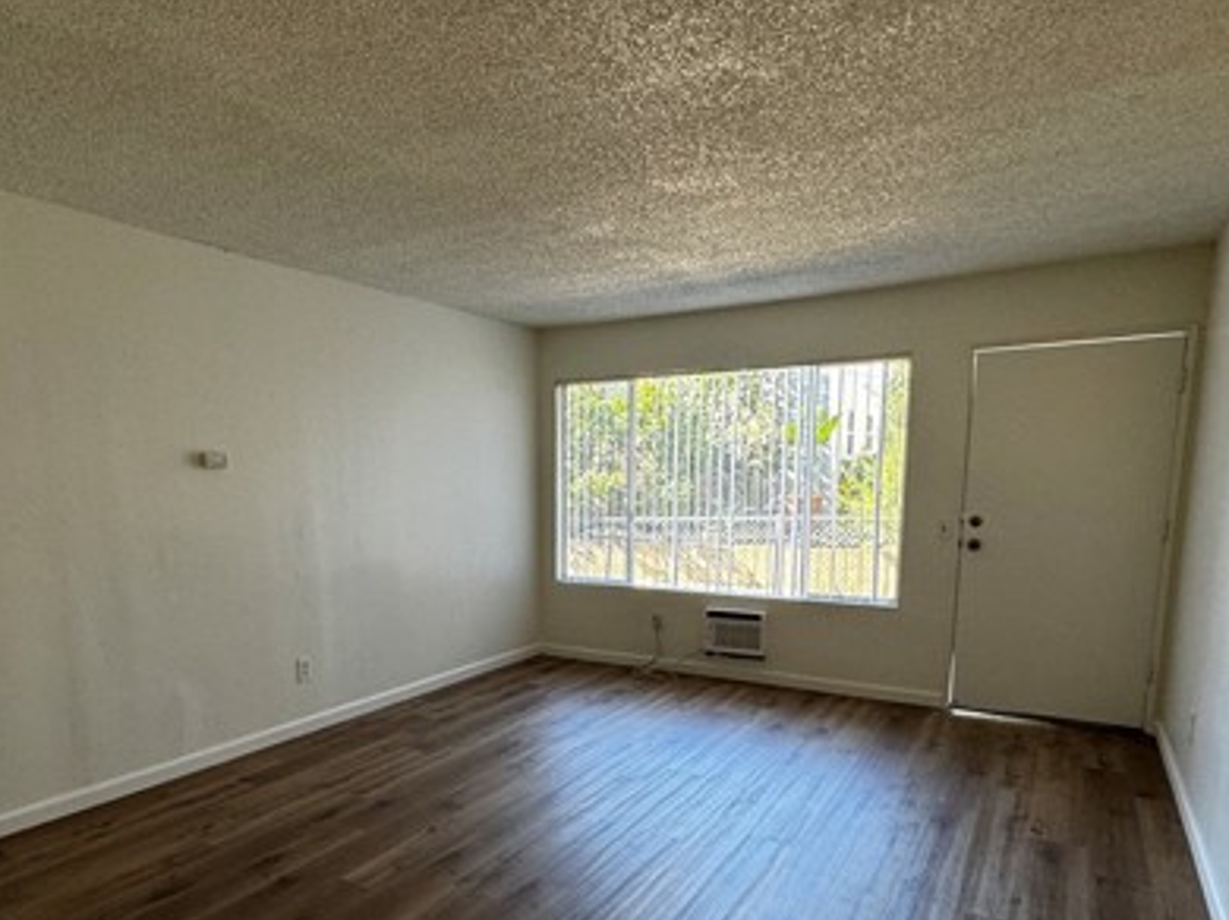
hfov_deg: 73.5
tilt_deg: -8.9
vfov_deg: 57.8
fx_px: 816
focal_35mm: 23
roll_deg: -0.2
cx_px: 526
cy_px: 595
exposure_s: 1/120
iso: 200
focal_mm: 2.22
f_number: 2.2
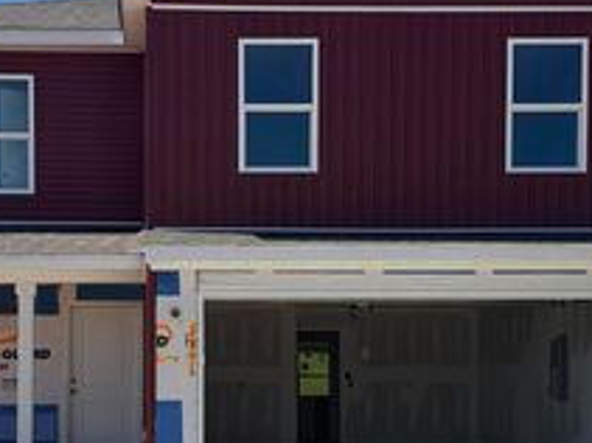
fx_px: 974
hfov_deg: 33.7
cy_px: 262
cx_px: 255
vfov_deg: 25.6
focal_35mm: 57
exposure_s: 1/6400
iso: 80
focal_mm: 6.76
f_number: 1.8
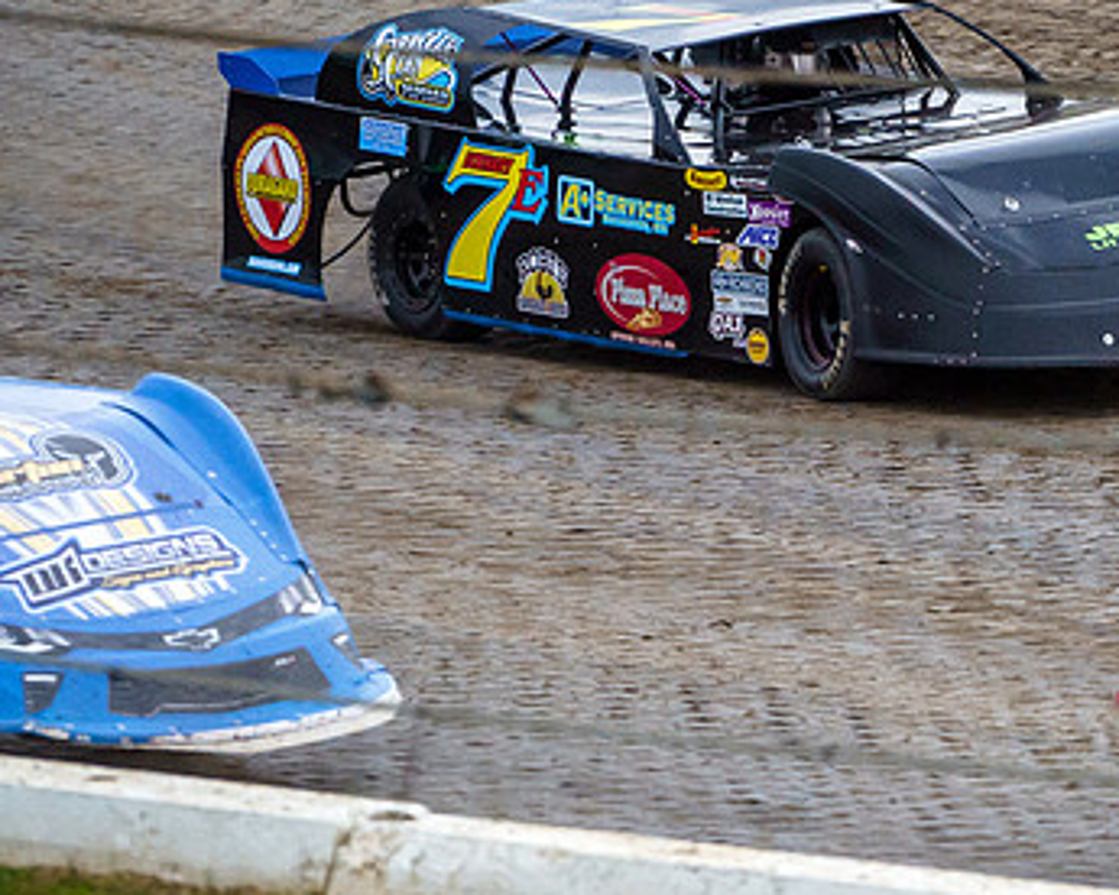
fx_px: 15400
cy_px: 329
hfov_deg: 4.2
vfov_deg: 3.3
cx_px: 794
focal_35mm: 465
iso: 3200
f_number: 4
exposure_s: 1/1000
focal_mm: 200
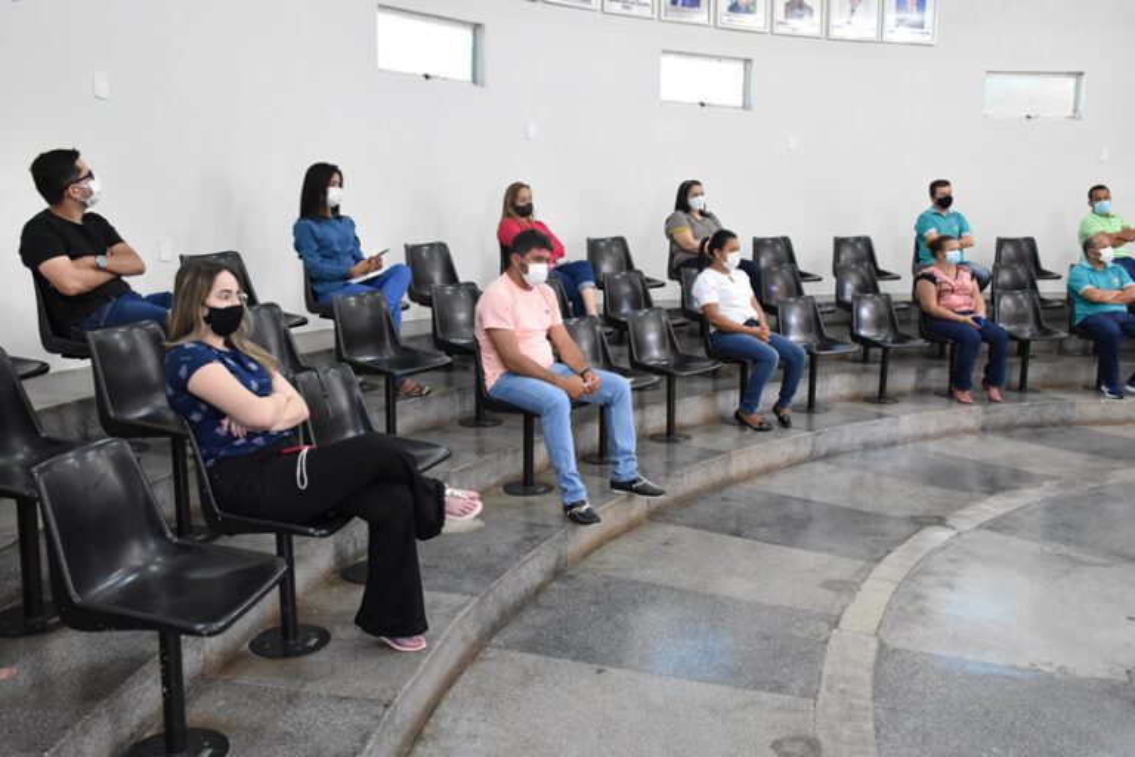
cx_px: 568
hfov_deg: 61.9
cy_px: 378
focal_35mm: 30
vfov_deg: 43.6
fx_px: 946
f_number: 5
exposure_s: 1/125
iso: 4000
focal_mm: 20
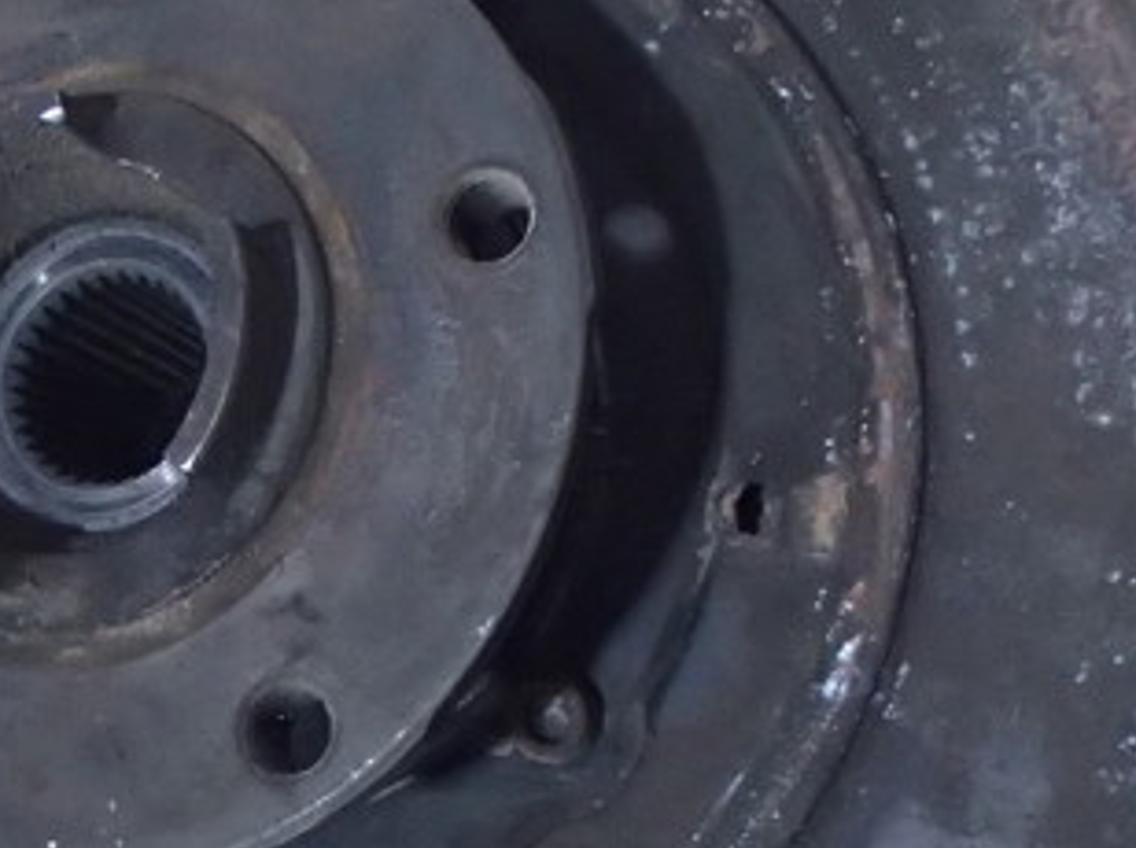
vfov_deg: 19.0
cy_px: 551
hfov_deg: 25.2
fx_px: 2523
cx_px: 343
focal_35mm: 77
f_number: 4.7
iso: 1600
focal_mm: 6.64
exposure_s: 1/20
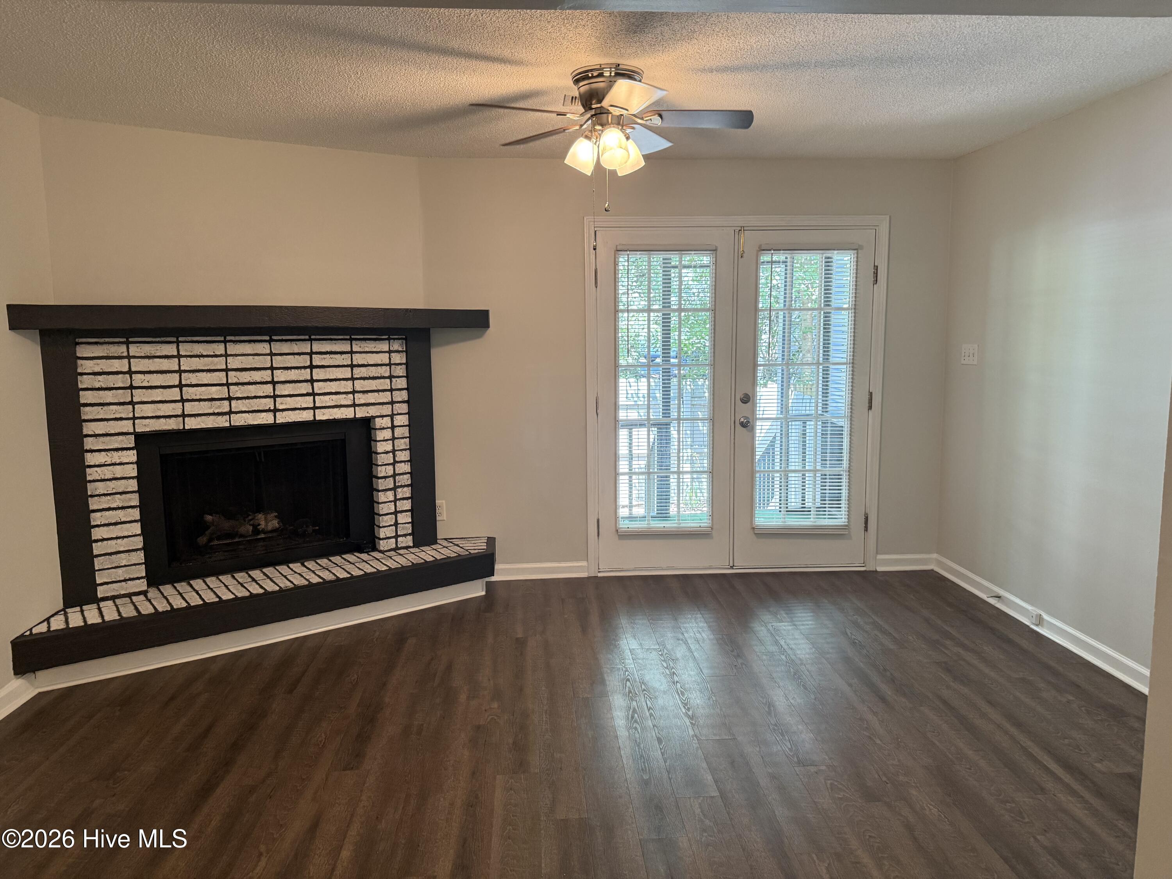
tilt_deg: -6.4
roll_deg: +0.1
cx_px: 586
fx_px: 813
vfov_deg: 56.8
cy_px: 440
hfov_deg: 71.6
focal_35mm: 24
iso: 250
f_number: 1.78
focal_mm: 6.76
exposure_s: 1/60
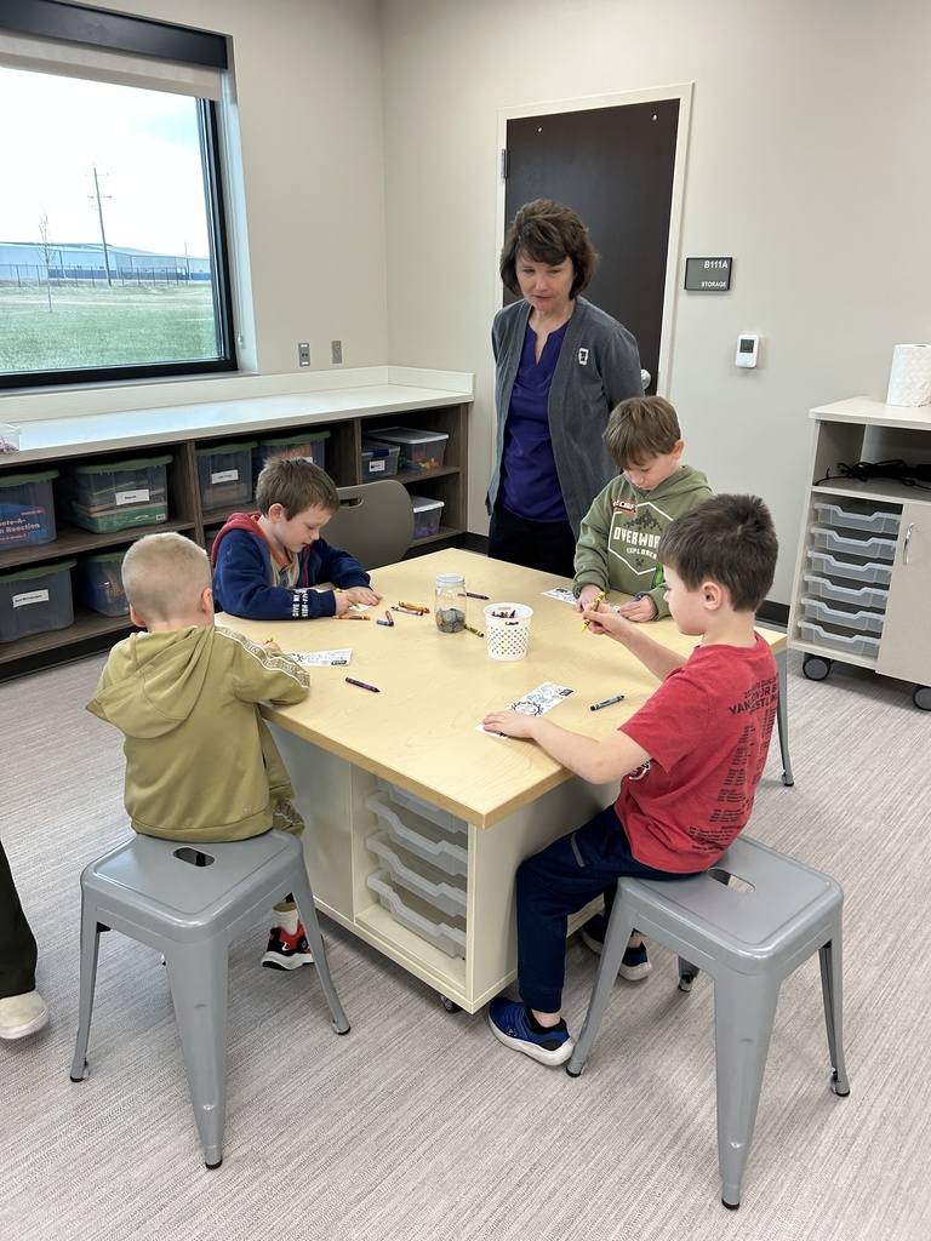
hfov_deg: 53.1
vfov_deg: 67.3
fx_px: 932
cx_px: 466
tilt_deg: -21.1
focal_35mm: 26
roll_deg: -2.3
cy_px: 620
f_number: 1.5
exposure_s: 1/120
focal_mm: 5.7
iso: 100
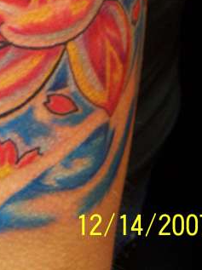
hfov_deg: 15.2
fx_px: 748
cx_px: 11
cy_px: -67
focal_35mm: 96
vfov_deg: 19.1
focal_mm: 6.3
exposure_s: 1/15
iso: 160
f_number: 2.8
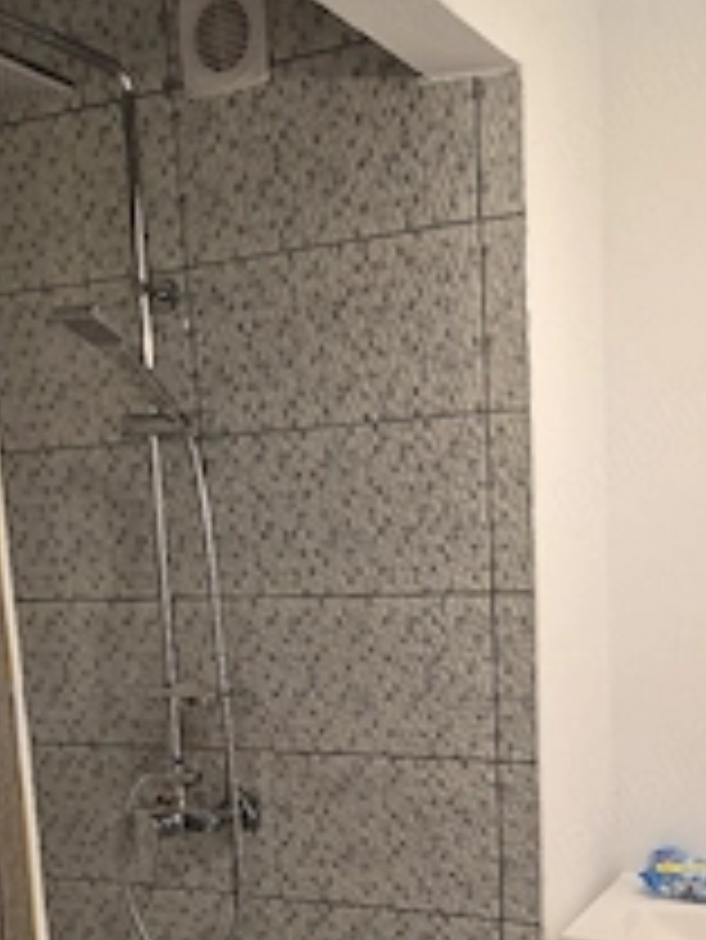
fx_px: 1195
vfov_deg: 40.3
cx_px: 436
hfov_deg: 32.8
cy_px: 810
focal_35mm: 44
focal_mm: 5.4
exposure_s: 1/100
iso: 200
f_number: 1.8
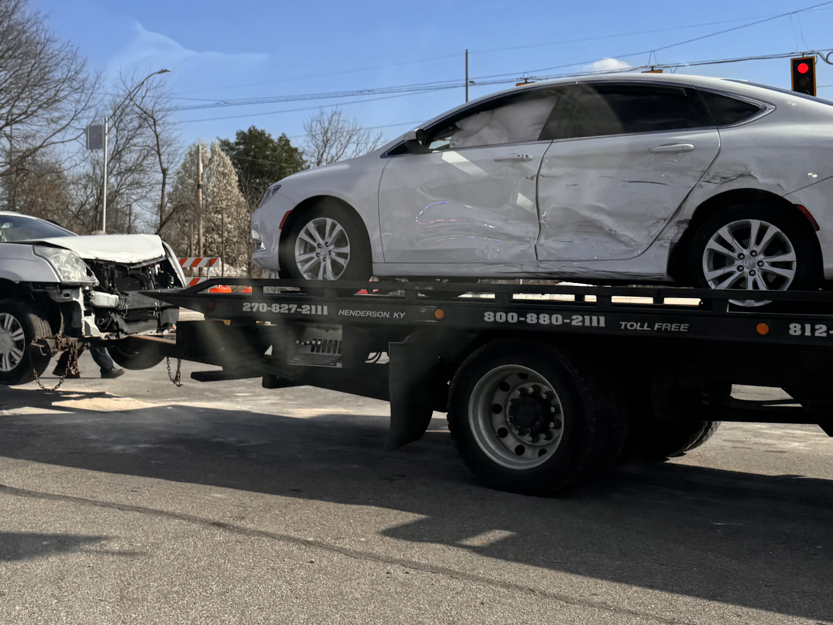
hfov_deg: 39.3
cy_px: 197
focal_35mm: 48
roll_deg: -0.2
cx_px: 295
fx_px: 1155
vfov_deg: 30.0
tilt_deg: +0.6
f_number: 1.78
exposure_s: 1/4950
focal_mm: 6.76
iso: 80
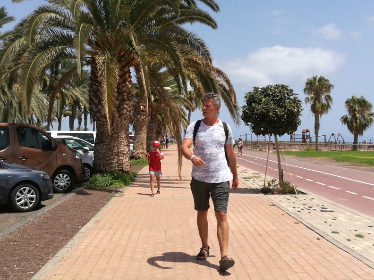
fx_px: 519
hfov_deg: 39.7
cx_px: 187
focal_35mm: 48
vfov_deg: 30.3
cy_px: 140
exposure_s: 1/1117
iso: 50
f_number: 2.2
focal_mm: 4.5
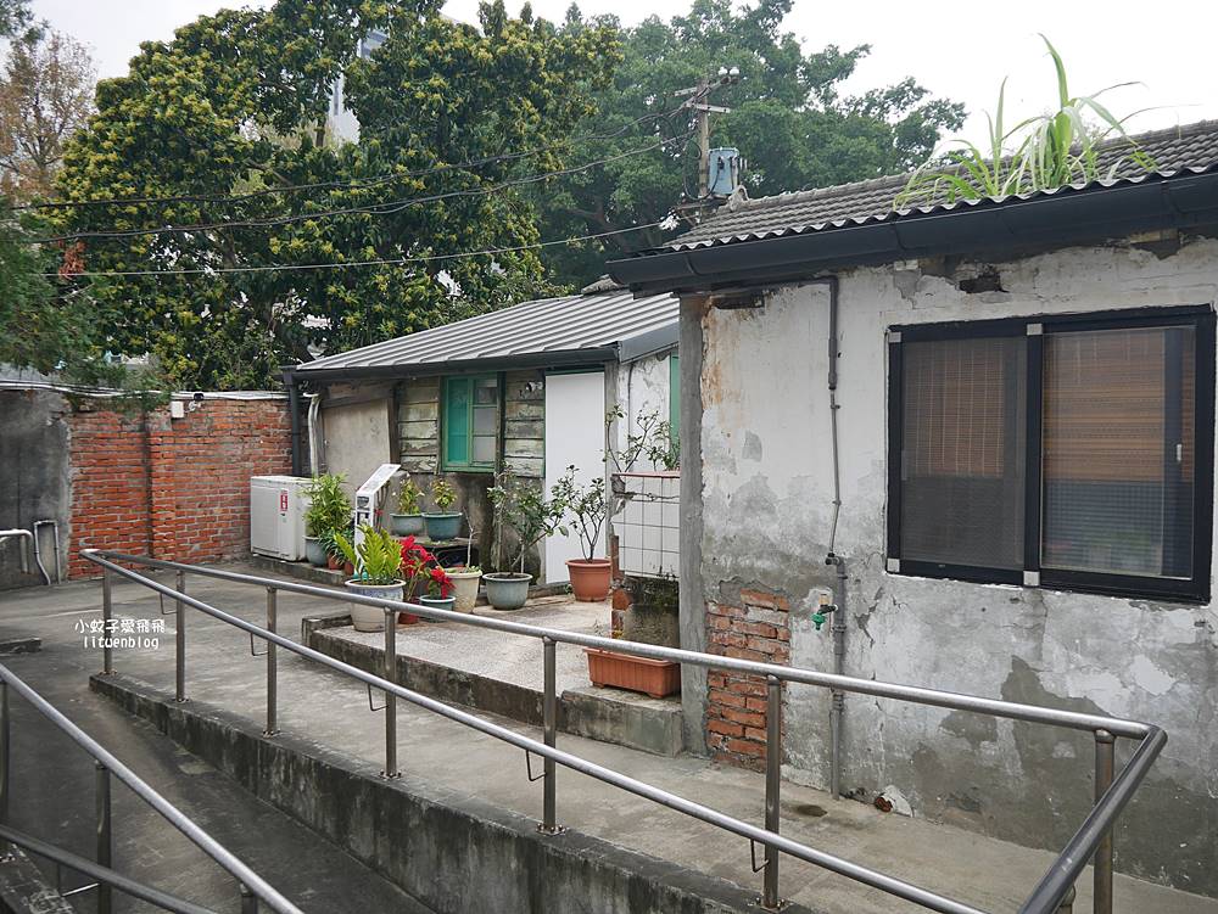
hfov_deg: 63.4
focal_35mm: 28
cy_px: 457
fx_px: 986
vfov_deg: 49.8
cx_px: 609
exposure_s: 1/400
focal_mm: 14
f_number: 3.5
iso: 200
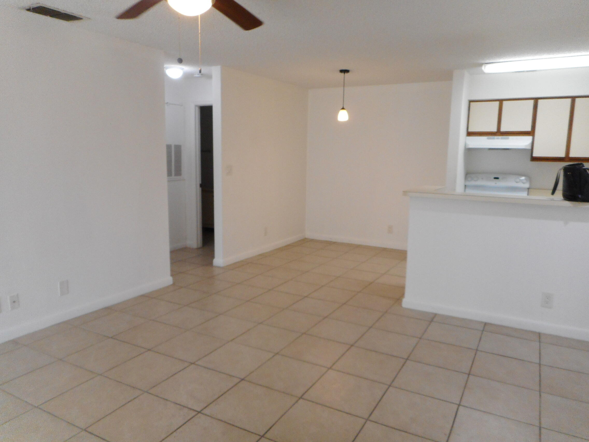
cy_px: 221
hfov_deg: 69.4
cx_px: 294
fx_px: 425
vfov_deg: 54.9
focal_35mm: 25
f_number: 3.7
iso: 280
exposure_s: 1/30
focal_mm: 4.5
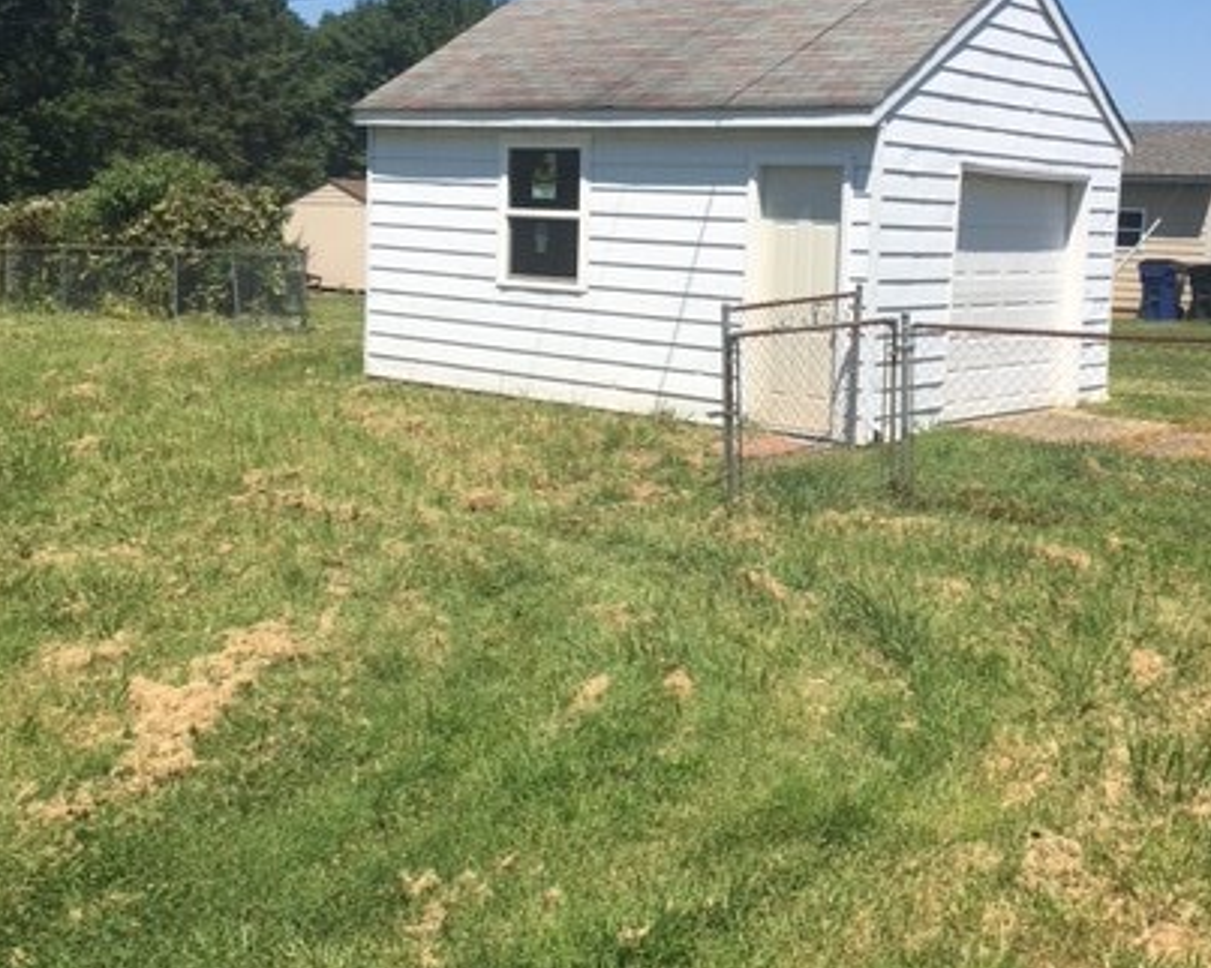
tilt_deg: -6.0
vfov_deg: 33.3
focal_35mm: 45
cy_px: 409
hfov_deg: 41.1
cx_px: 664
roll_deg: -1.8
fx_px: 1612
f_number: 2.2
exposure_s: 1/2024
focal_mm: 4.15
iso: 25
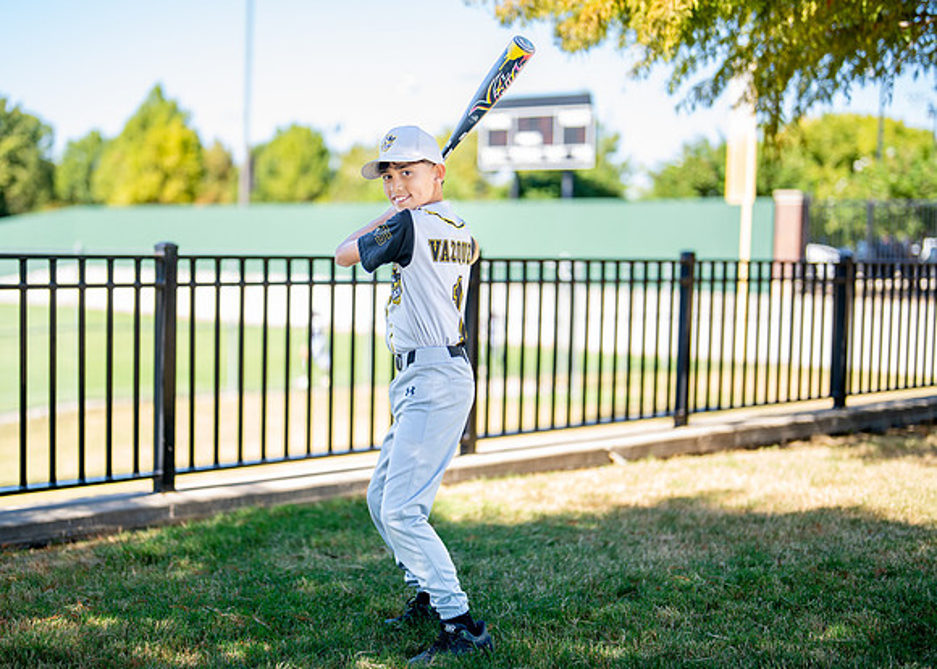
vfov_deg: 24.5
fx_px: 1542
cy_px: 356
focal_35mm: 58
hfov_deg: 33.7
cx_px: 394
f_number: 1.2
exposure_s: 1/1250
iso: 100
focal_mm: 50
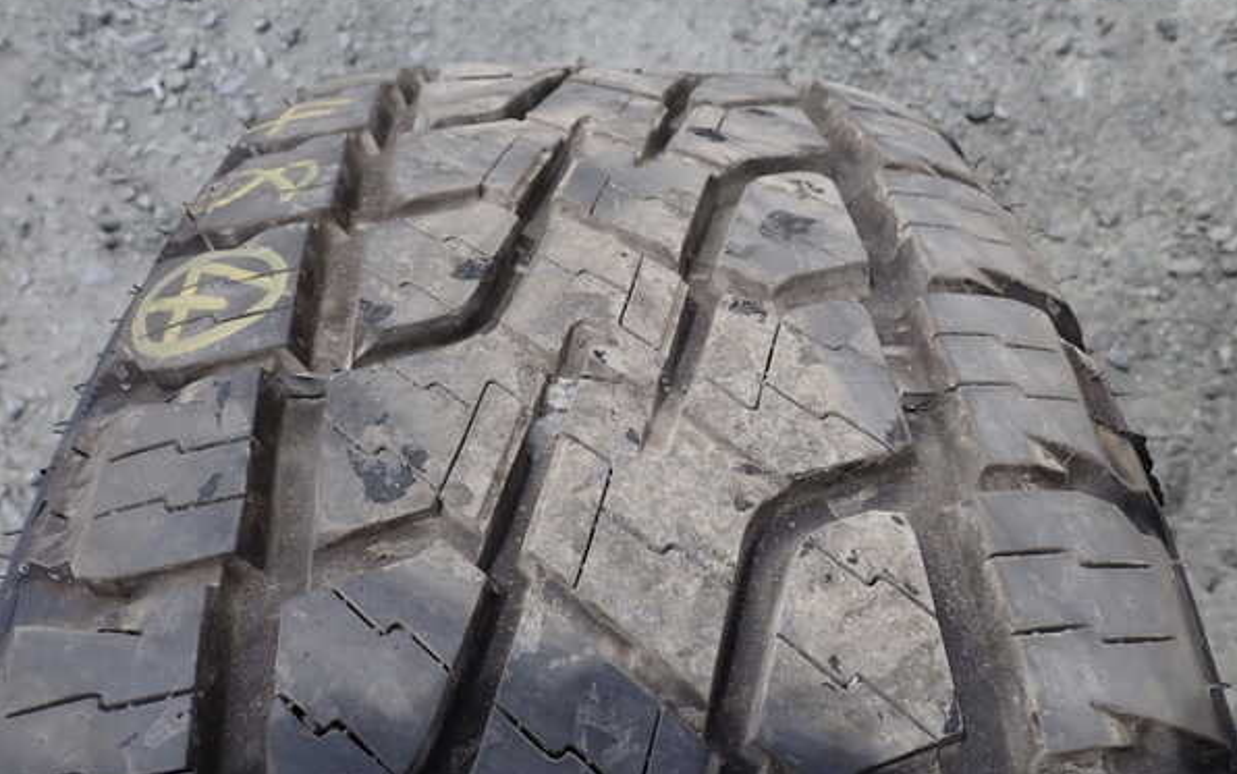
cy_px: 403
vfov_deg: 39.5
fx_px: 1079
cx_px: 621
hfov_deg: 59.6
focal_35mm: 32
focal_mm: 5.4
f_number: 3.2
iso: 100
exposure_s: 1/640
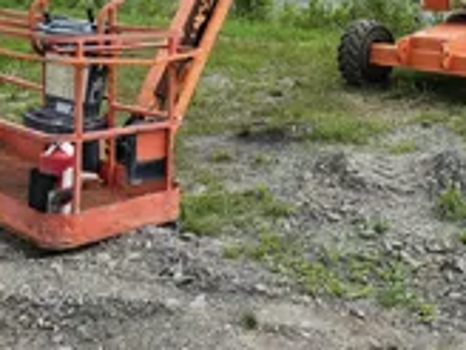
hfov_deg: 34.1
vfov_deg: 25.3
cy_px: 37
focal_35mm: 56
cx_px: 301
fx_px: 754
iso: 25
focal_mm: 5.54
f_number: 1.8
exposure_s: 1/1546
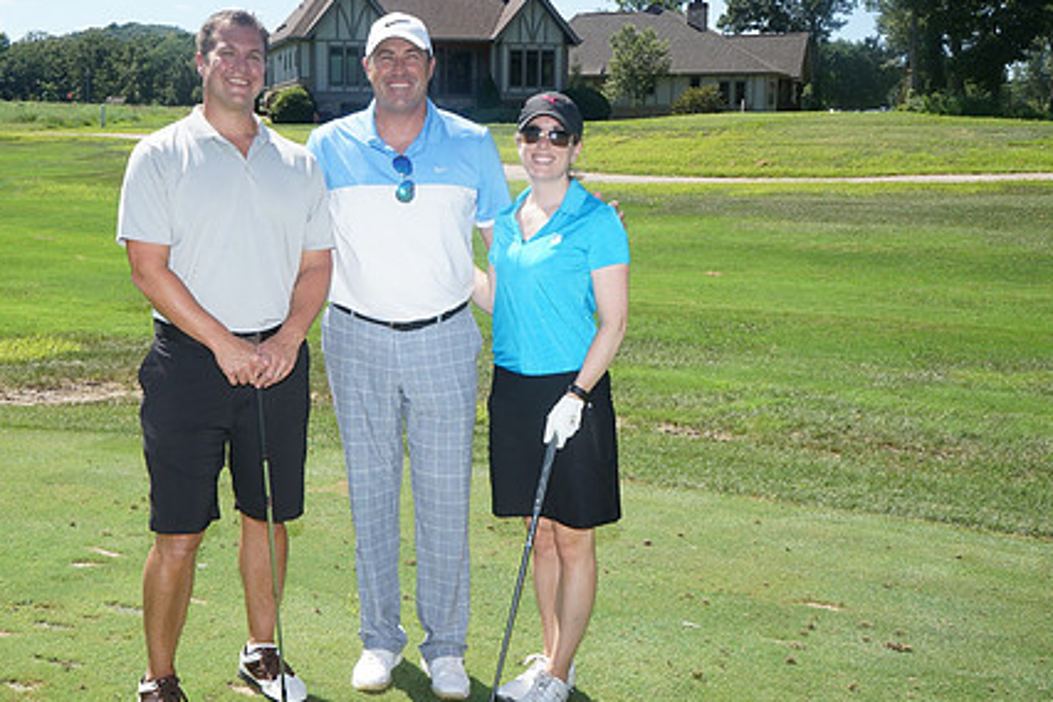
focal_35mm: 49
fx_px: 1433
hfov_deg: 40.1
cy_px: 325
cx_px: 403
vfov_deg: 27.5
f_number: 18
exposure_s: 1/250
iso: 800
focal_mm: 36
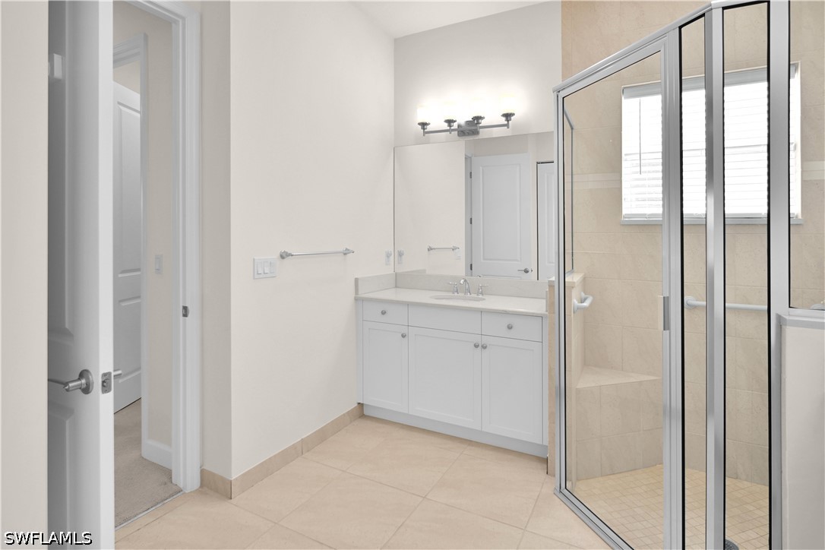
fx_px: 412
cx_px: 412
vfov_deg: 67.4
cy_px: 275
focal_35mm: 18
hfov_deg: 90.0
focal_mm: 12
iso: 100
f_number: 4
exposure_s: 1/60
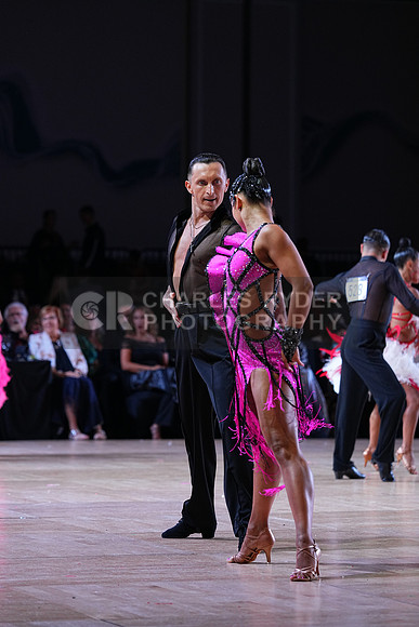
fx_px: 2600
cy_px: 314
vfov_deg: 13.8
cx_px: 210
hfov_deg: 9.2
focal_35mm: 149
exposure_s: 1/400
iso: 1250
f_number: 4
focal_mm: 149
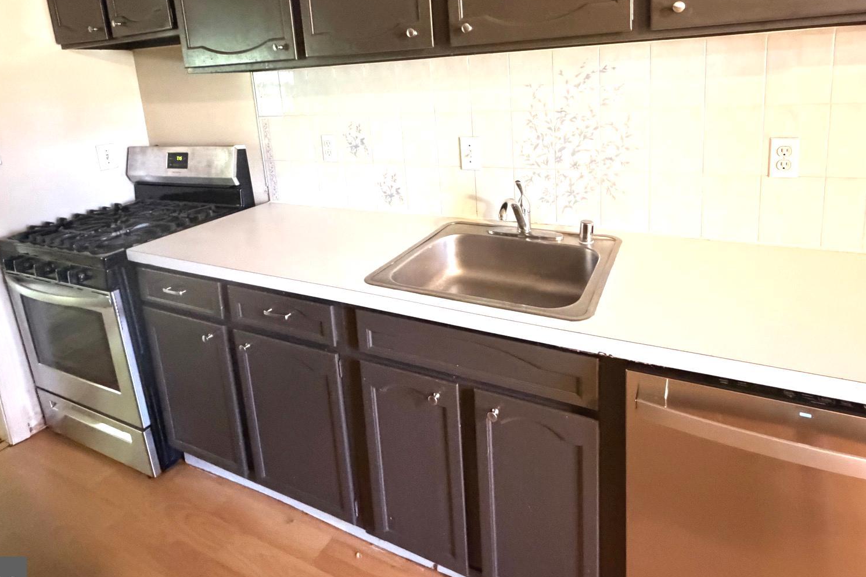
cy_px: 158
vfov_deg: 59.3
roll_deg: +3.2
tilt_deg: -9.6
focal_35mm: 20
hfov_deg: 83.7
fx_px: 481
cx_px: 476
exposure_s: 1/30
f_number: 2.2
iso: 2000
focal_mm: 2.22
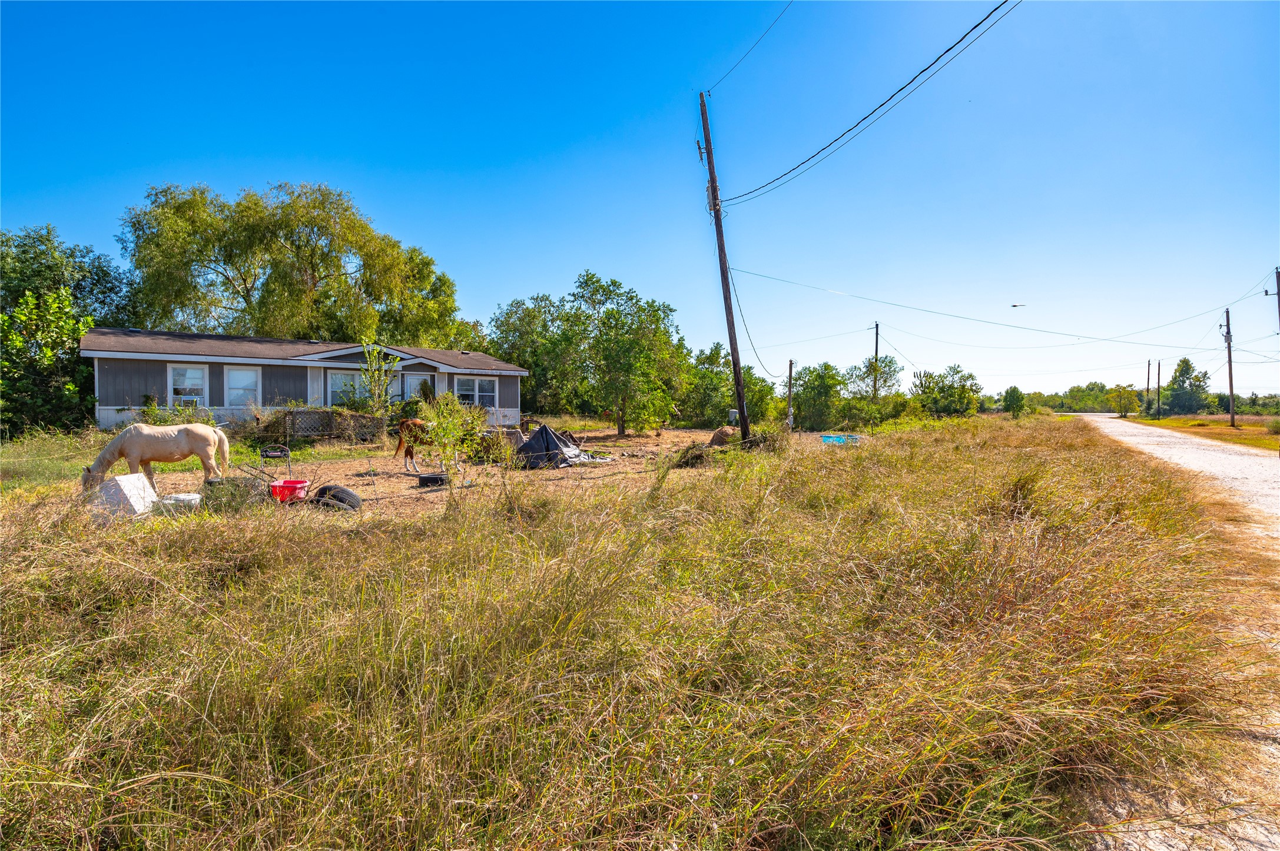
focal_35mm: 17
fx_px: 604
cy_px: 426
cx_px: 640
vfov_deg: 70.4
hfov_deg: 93.3
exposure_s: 1/160
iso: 125
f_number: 13
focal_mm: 17
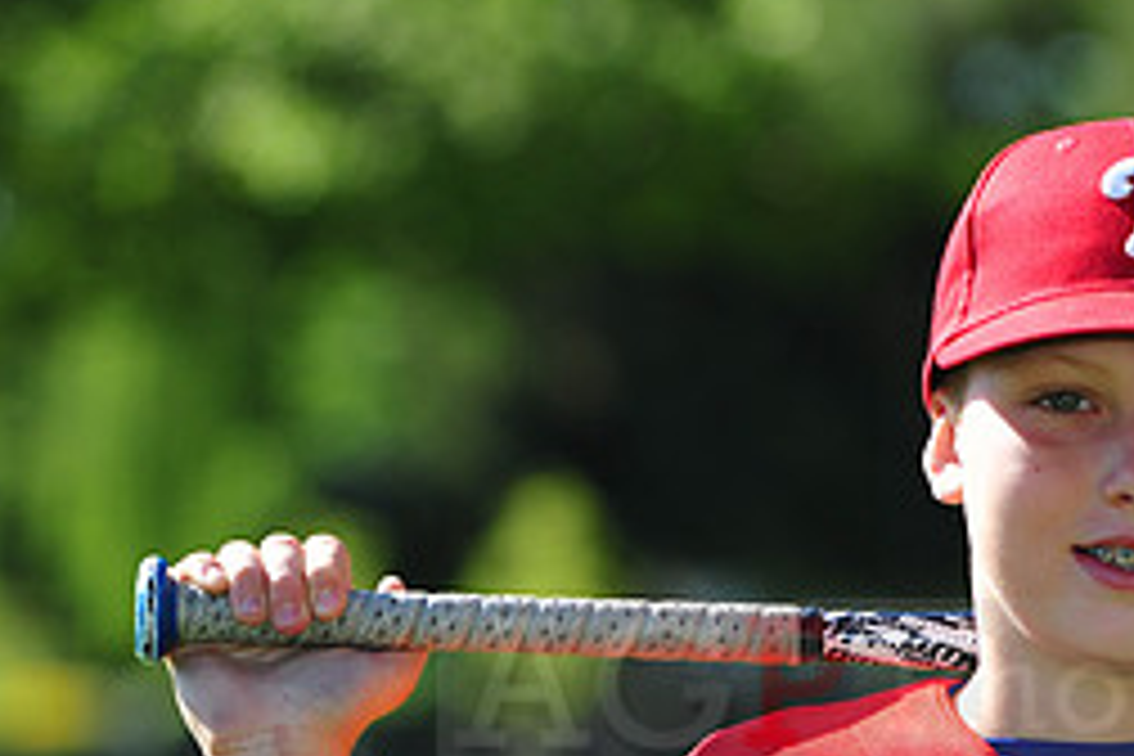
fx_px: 11245
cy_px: 657
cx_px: 1192
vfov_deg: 3.8
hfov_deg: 5.8
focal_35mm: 357
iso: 200
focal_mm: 155
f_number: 5
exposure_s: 1/640
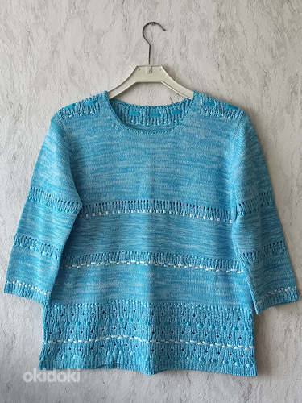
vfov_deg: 41.2
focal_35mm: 46
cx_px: 151
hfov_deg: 31.5
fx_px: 535
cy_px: 202
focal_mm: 6.14
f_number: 1.65
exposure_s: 1/50
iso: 500
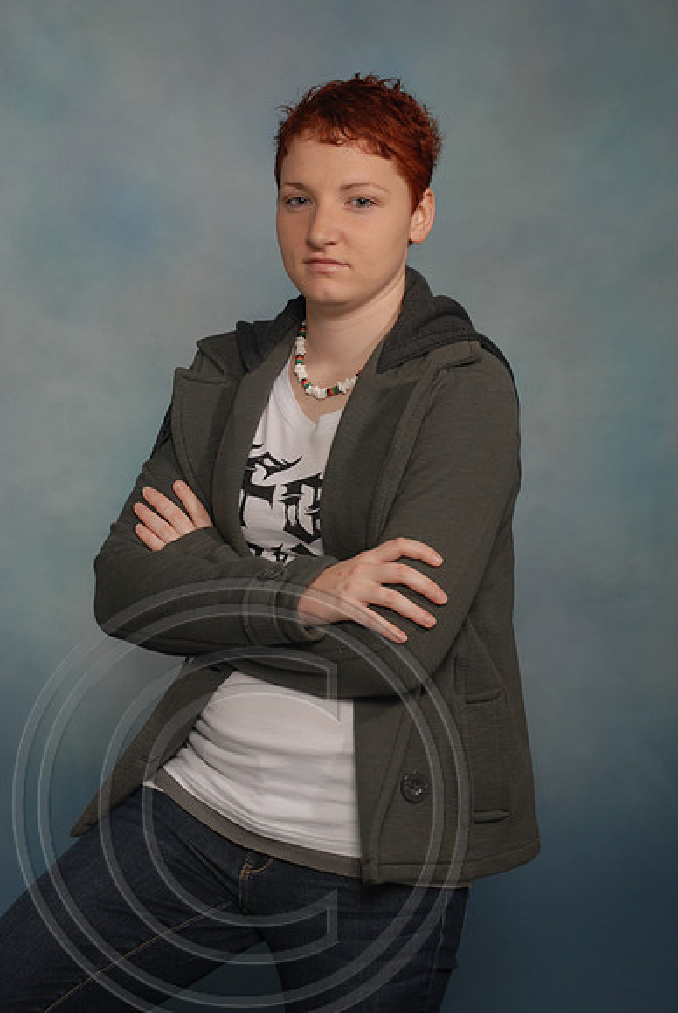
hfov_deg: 17.5
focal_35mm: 78
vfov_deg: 26.0
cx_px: 339
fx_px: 2198
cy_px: 506
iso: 100
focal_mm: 52
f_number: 5.6
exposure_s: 1/125
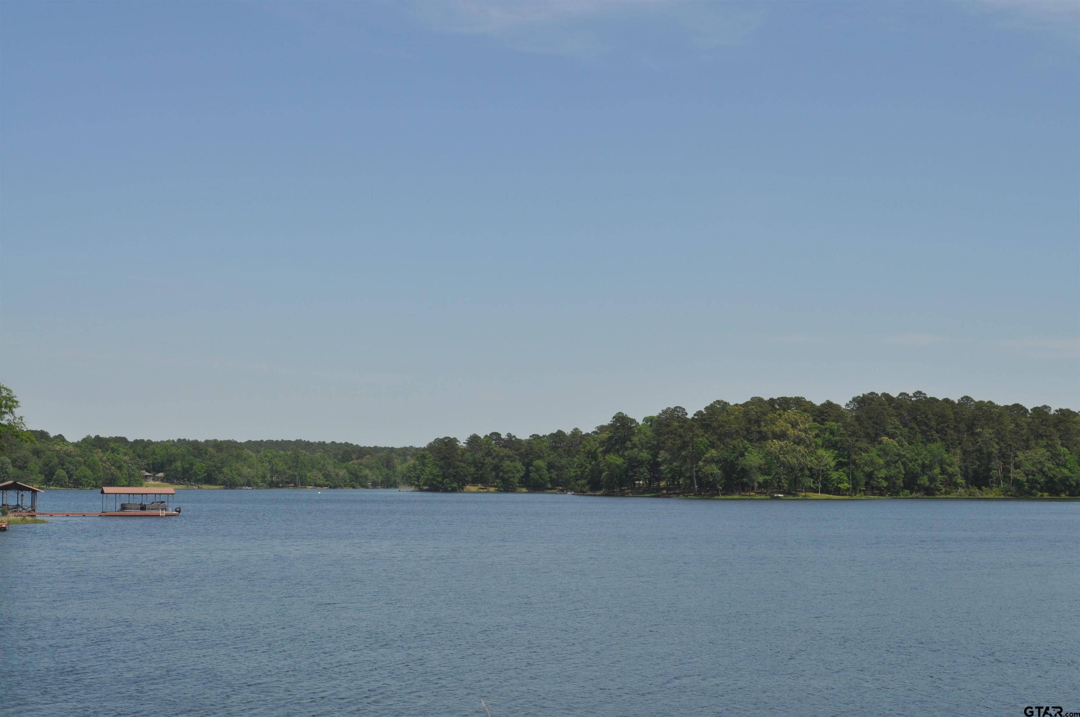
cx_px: 540
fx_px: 1708
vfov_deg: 23.7
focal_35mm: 57
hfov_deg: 35.1
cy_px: 358
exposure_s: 1/400
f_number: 10
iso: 200
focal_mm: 38
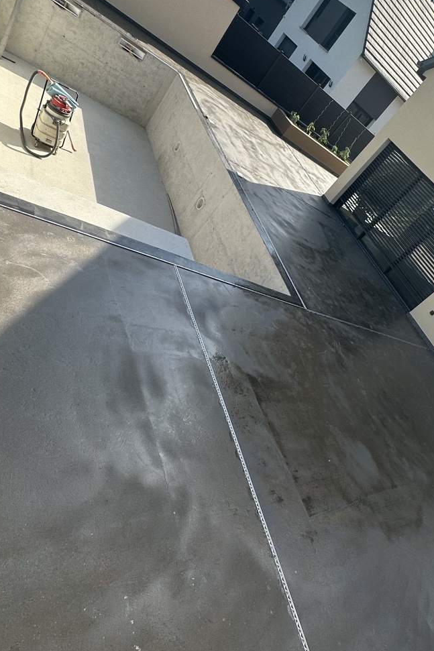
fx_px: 434
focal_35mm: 24
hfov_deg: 52.8
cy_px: 312
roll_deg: -43.6
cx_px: 255
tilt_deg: -28.6
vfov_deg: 73.7
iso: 50
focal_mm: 2.22
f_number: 2.2
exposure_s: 1/955
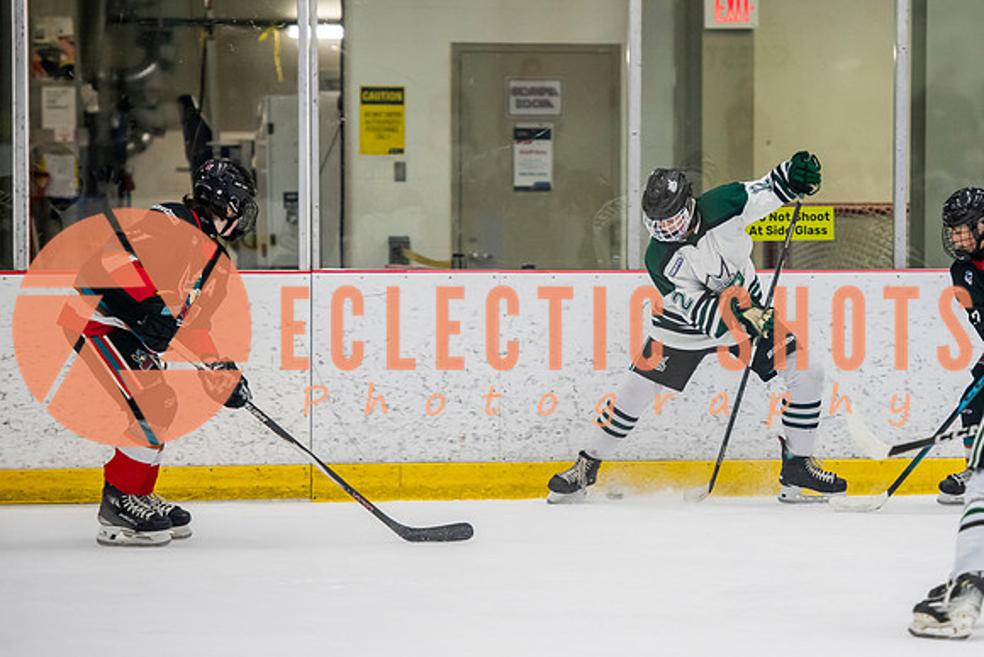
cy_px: 328
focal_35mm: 222
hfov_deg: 9.2
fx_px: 6081
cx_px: 706
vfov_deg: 6.2
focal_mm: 155
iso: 2000
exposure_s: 1/640
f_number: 3.2
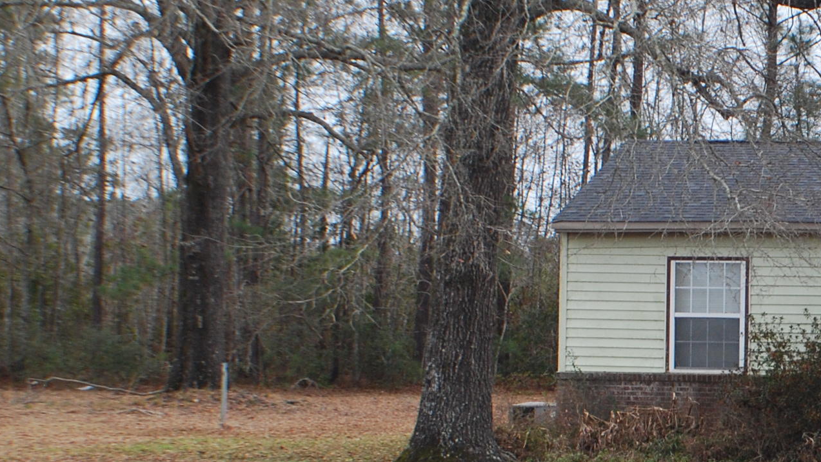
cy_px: 364
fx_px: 3509
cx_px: 918
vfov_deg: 7.5
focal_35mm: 161
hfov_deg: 13.1
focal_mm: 45
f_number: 8
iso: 400
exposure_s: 1/250
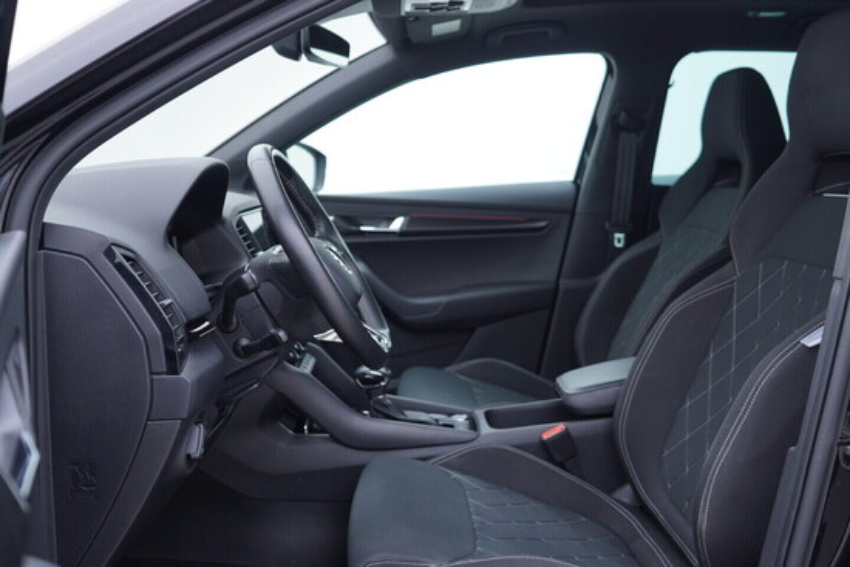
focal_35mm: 36
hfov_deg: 53.1
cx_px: 425
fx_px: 850
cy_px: 284
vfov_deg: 36.9
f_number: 2.8
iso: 160
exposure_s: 1/40
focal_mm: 24
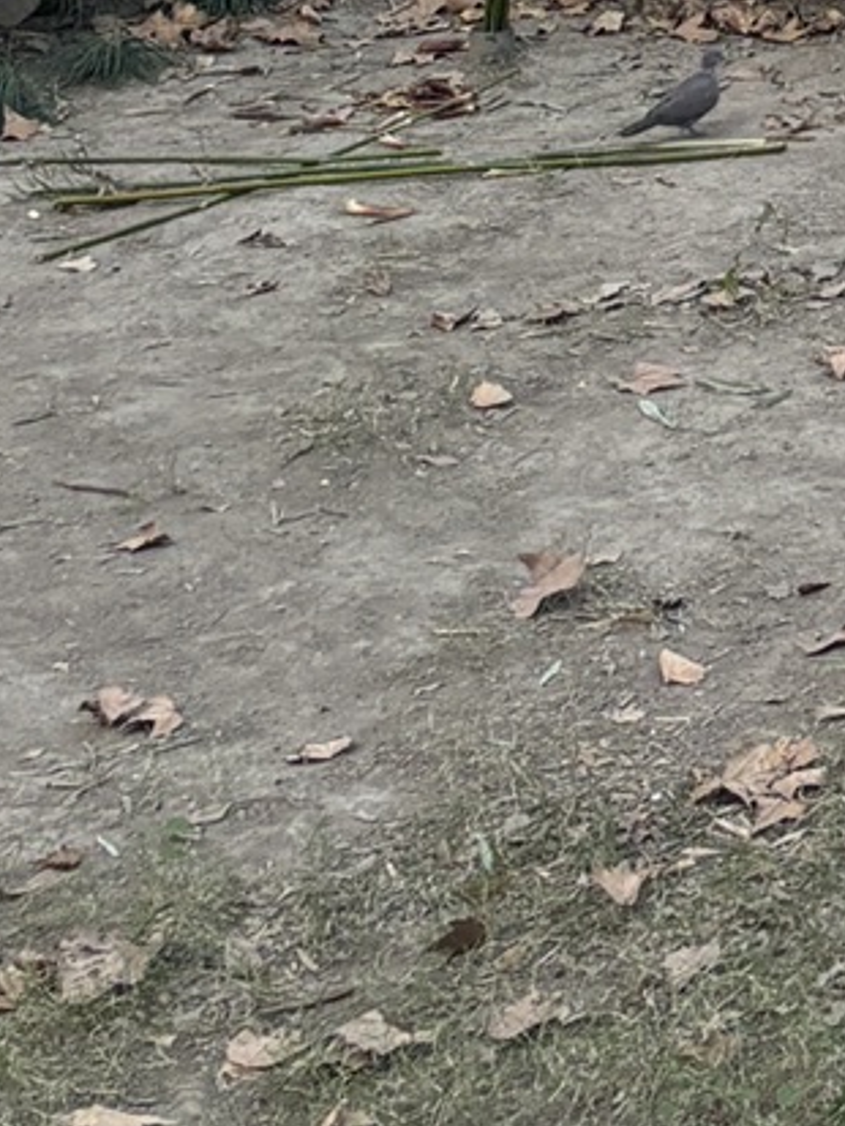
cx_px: 1764
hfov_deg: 10.6
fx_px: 4099
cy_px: -1028
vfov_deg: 13.6
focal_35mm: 126
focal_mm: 5.96
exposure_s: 1/109
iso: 125
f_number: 1.6
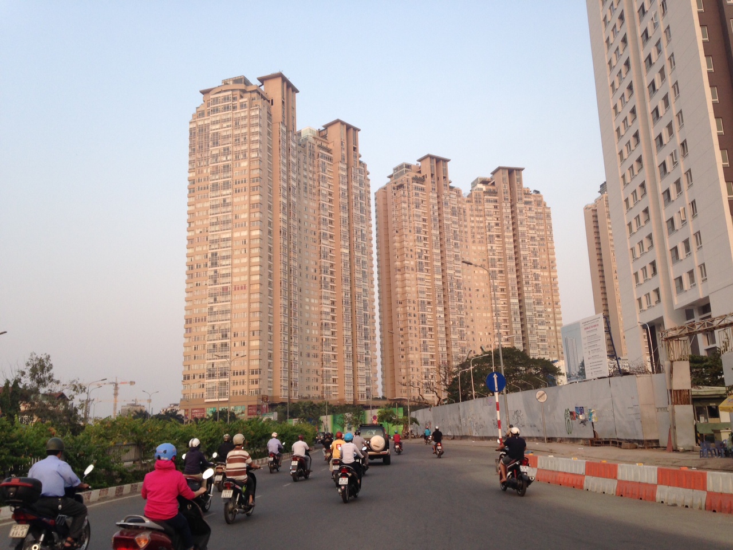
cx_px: 366
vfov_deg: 42.9
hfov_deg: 55.4
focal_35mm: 33
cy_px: 275
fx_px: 699
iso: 50
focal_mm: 4.12
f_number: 2.4
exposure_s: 1/308
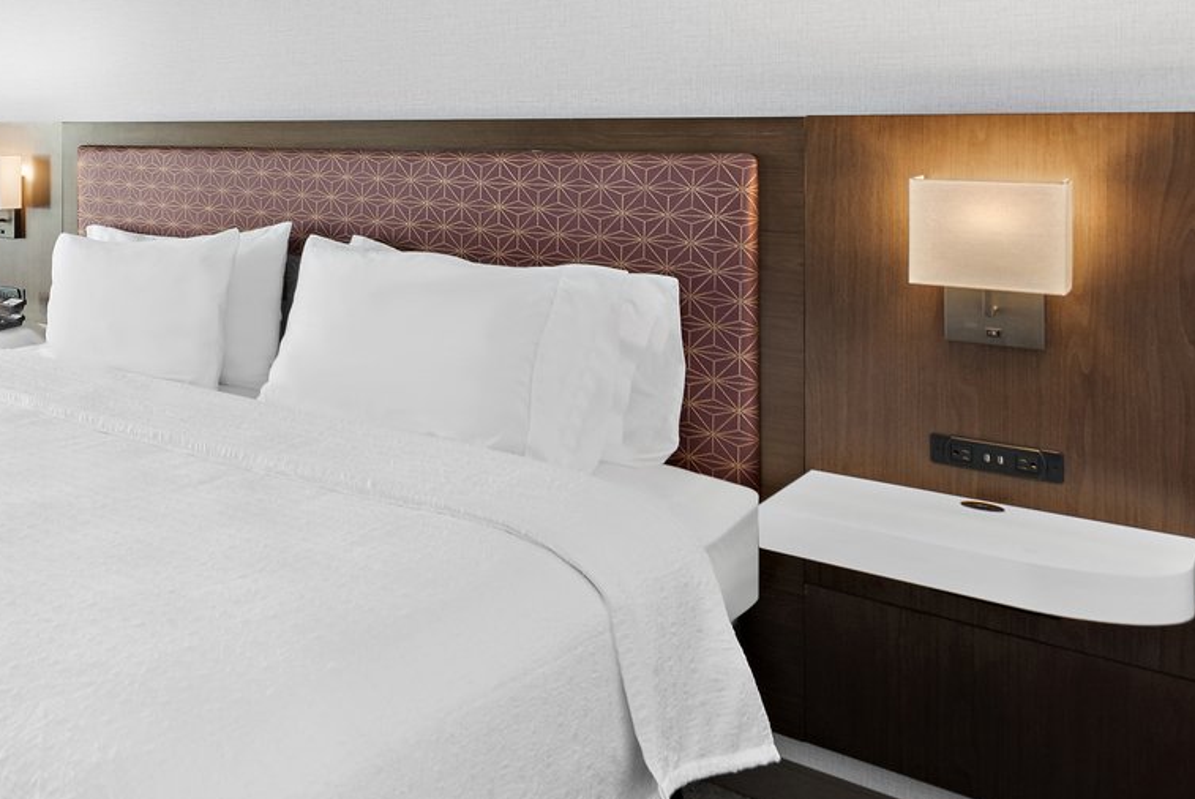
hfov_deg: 42.9
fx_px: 1096
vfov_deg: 38.4
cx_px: -155
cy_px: 147
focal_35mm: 33
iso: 125
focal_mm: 14
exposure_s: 1/200
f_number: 7.1
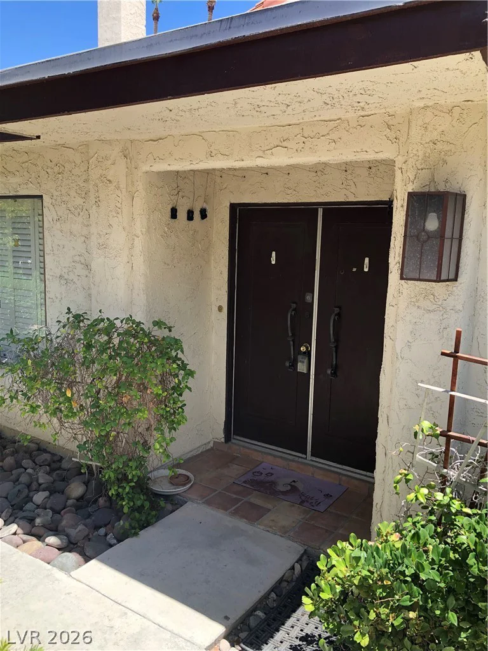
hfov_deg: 49.7
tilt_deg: -8.4
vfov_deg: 63.4
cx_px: 244
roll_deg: -2.1
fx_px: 526
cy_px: 326
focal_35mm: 28
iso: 20
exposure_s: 1/390
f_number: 1.8
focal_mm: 3.99
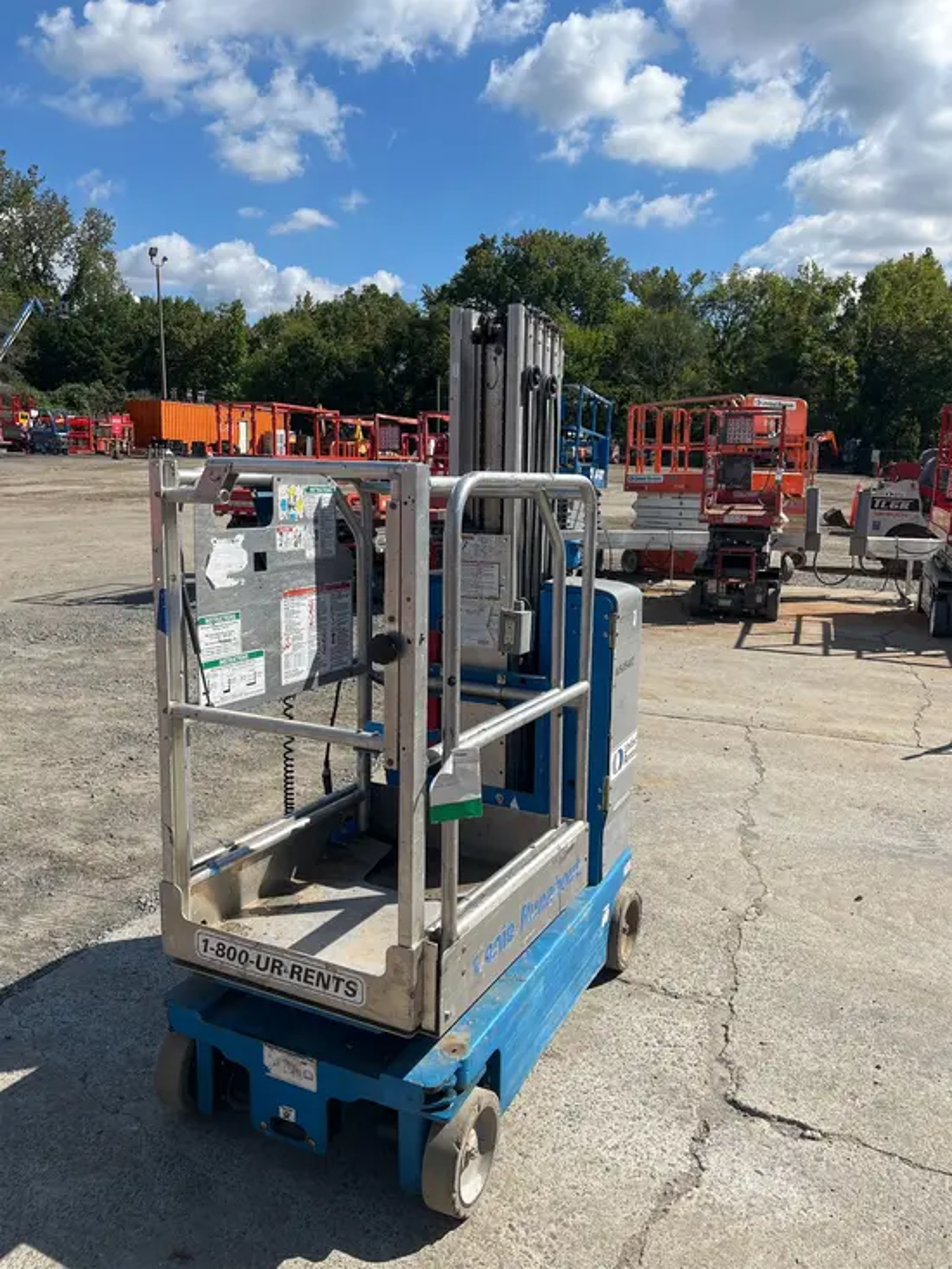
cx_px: 476
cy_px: 634
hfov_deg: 53.1
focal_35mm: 26
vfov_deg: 67.3
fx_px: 953
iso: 50
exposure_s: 1/3521
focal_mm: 5.1
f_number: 1.6
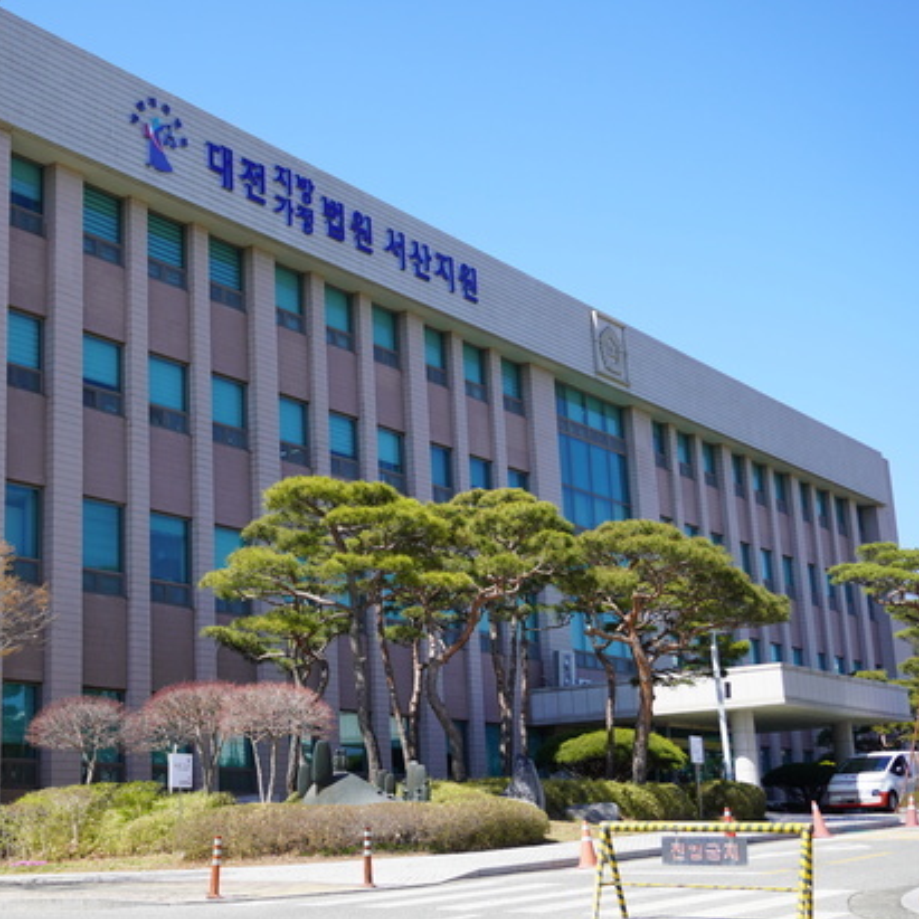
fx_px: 1581
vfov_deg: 32.4
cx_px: 297
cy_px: 466
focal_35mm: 53
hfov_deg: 32.1
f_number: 5.6
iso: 100
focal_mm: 27
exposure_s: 1/320
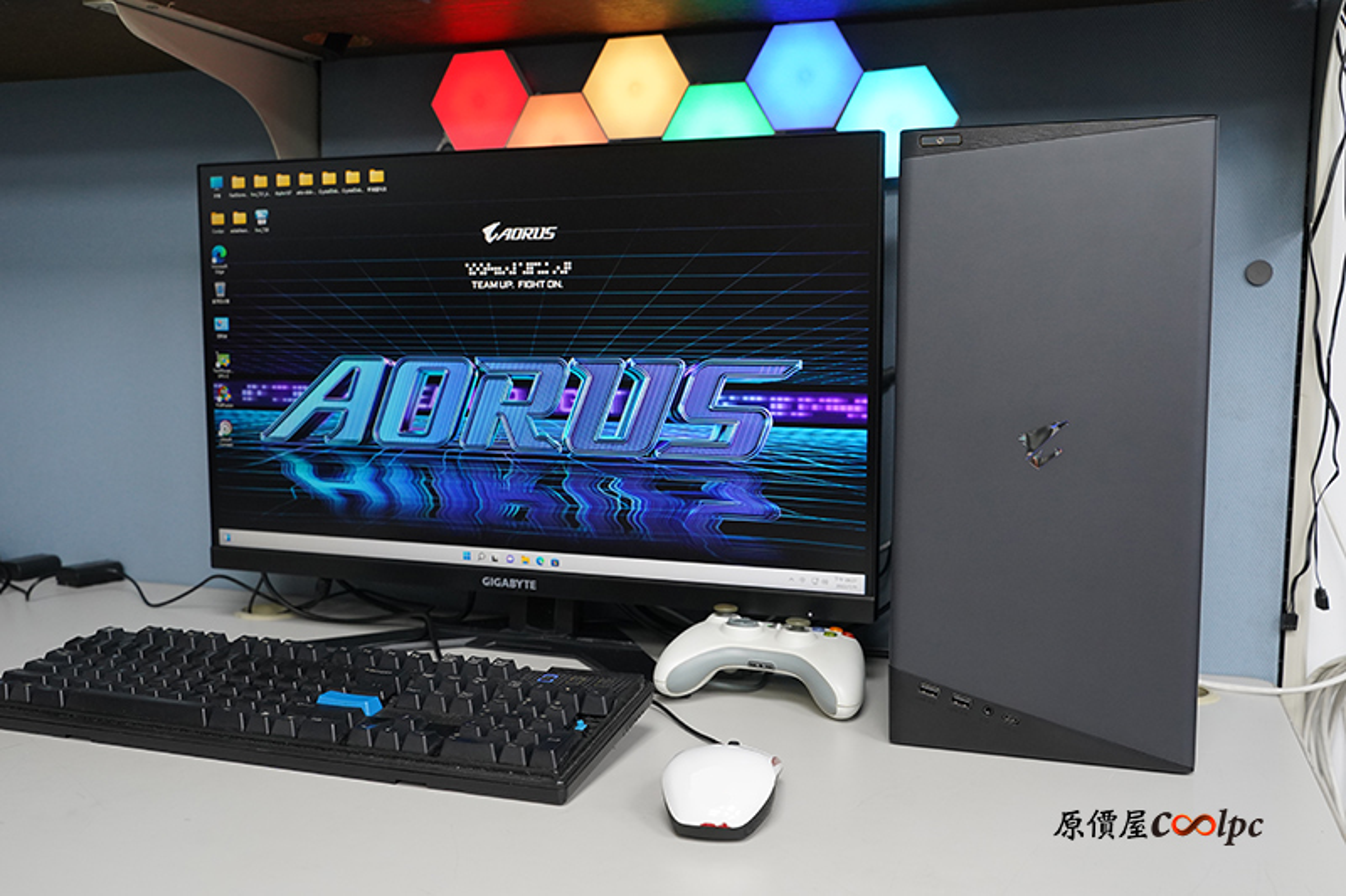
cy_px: 448
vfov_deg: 37.8
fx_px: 1308
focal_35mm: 35
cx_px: 673
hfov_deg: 54.4
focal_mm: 35
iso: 2500
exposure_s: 1/100
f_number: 6.3
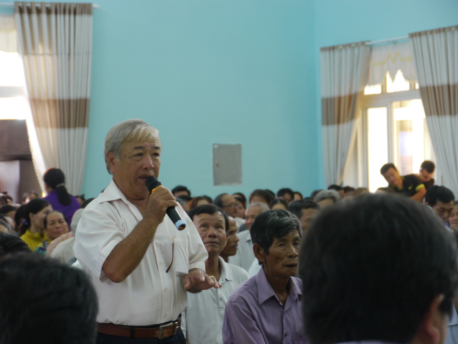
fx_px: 1614
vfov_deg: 12.1
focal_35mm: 122
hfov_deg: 16.1
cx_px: 229
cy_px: 172
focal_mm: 61
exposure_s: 1/30
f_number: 5.7
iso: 400
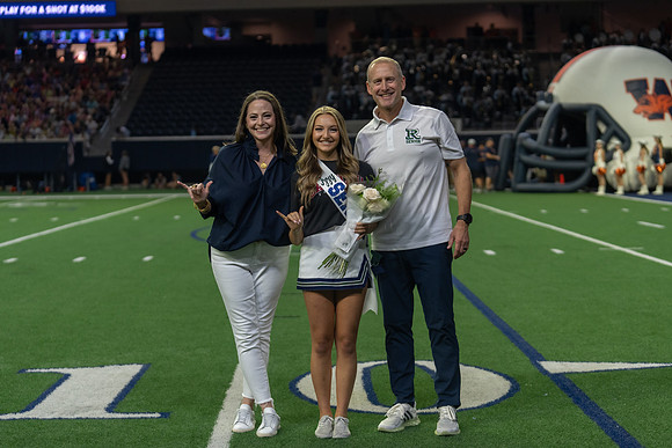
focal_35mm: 72
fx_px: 1351
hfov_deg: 27.9
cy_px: 224
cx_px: 330
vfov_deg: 18.8
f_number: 2.8
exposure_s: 1/320
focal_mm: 70
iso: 1000
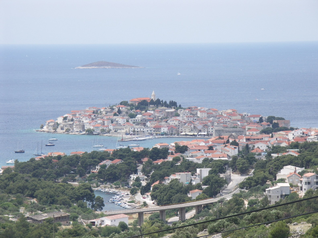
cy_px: 119
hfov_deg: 9.9
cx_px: 159
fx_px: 1837
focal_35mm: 200
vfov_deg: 7.4
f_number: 4.5
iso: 50
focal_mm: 50.8
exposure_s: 1/320
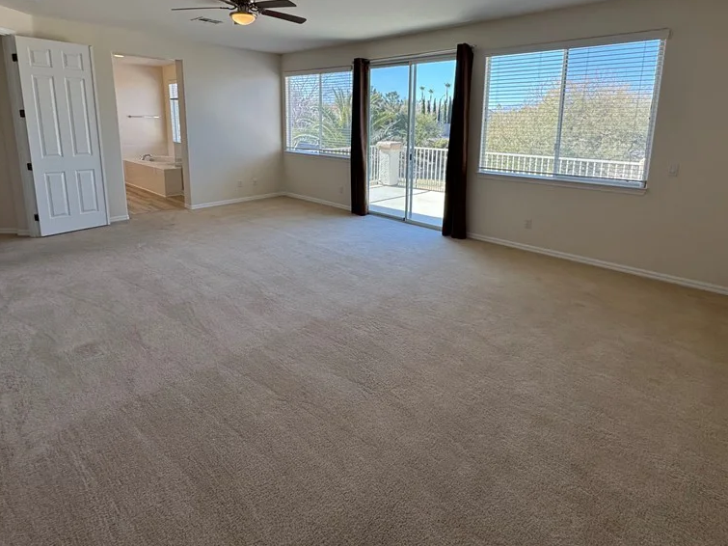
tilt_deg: -10.4
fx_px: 400
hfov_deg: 84.7
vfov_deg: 67.2
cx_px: 373
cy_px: 192
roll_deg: -1.1
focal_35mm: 19
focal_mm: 2.22
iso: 40
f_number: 2.2
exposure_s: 1/200
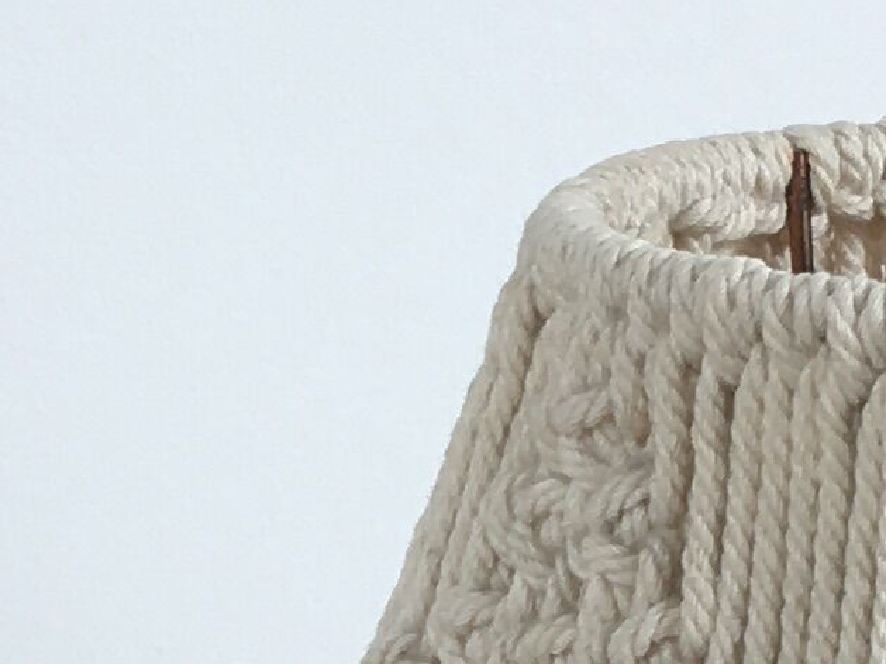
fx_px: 4758
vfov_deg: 7.7
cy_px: 1163
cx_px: 394
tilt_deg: -17.0
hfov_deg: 10.6
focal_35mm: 186
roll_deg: -0.5
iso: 25
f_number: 2.2
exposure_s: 1/33
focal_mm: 4.15
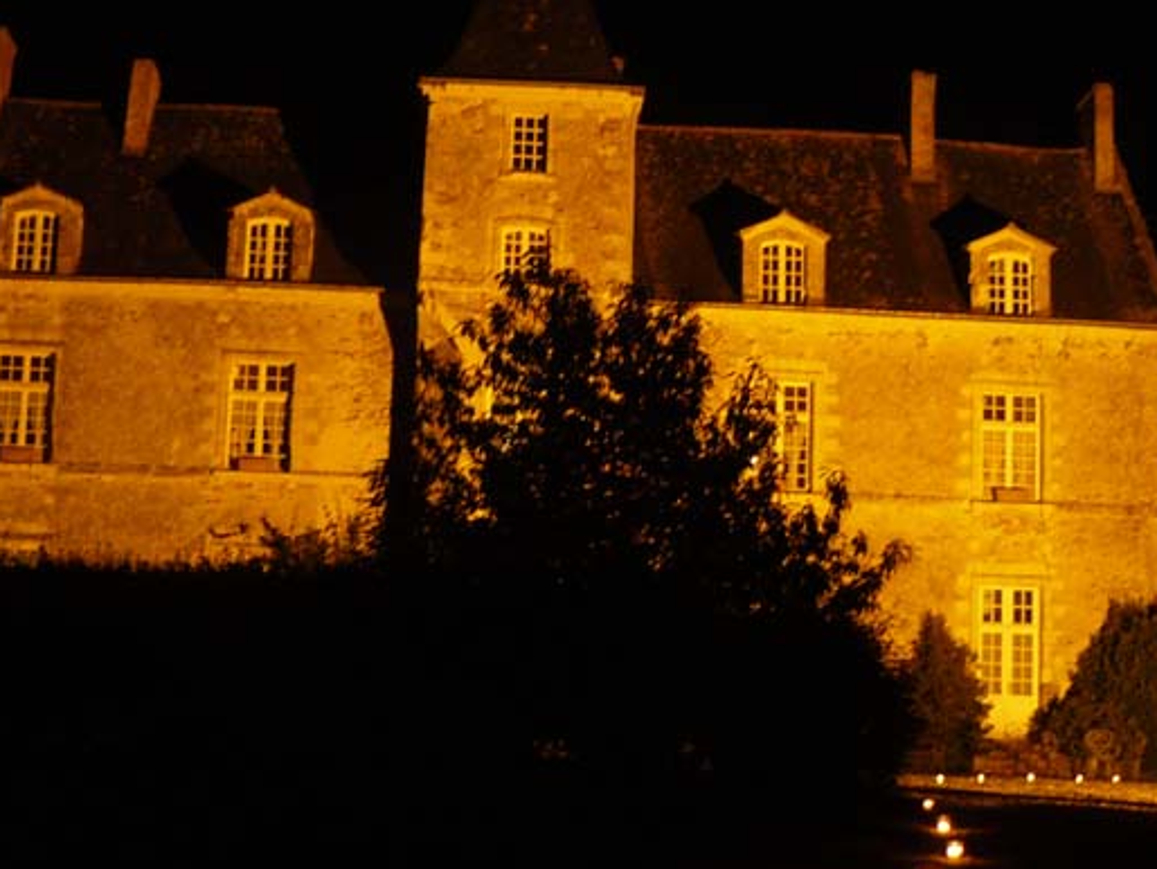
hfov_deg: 34.3
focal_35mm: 56
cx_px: 497
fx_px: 1873
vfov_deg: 26.1
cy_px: 455
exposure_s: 1/2
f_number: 2.8
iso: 200
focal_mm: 6
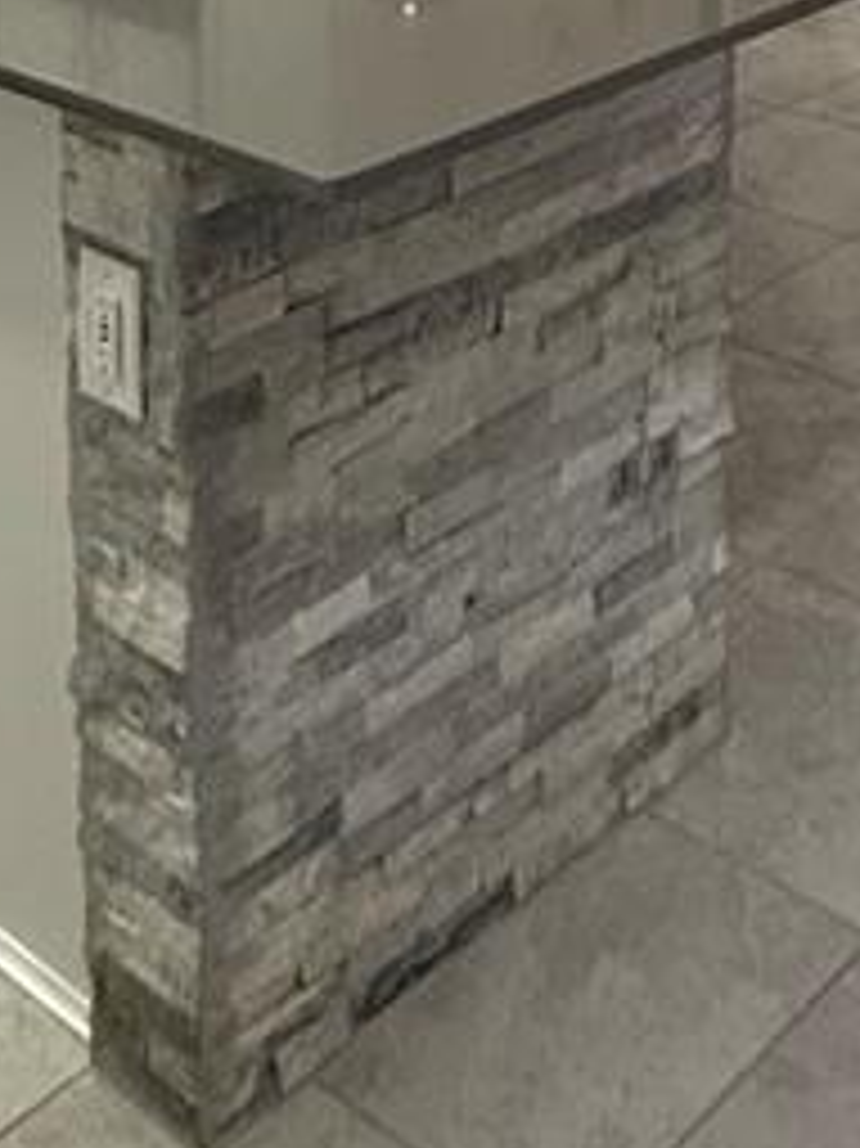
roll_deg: +0.1
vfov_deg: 25.2
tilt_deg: -6.9
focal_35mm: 66
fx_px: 2188
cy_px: -369
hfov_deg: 22.0
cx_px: 657
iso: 400
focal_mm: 2.22
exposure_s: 1/120
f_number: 2.2
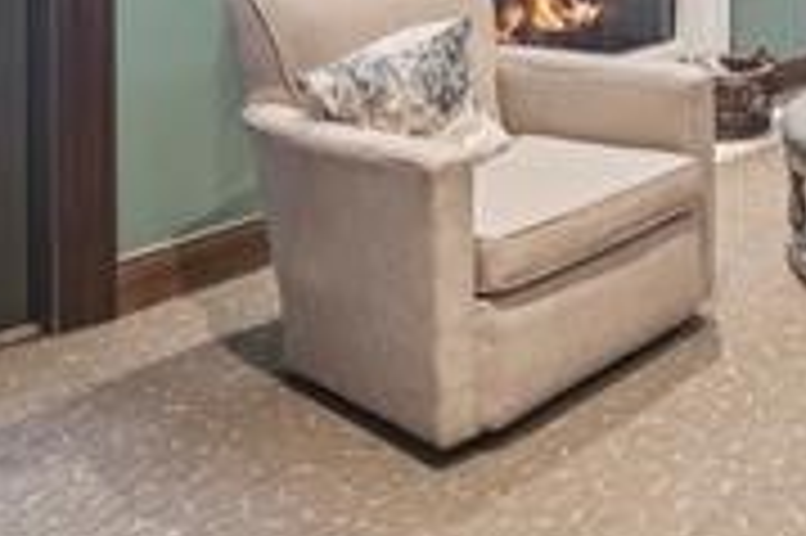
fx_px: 1118
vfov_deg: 23.2
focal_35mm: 50
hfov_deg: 32.7
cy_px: -203
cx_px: 964
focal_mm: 14
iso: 640
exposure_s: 1/8
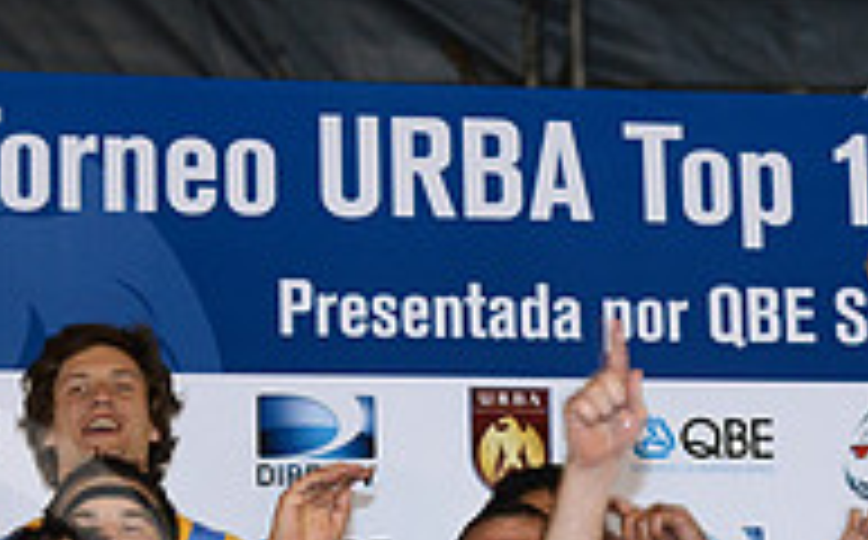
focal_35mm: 215
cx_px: 666
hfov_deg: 9.7
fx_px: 5079
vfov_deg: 6.0
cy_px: 727
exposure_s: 1/160
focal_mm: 70
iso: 800
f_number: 2.8
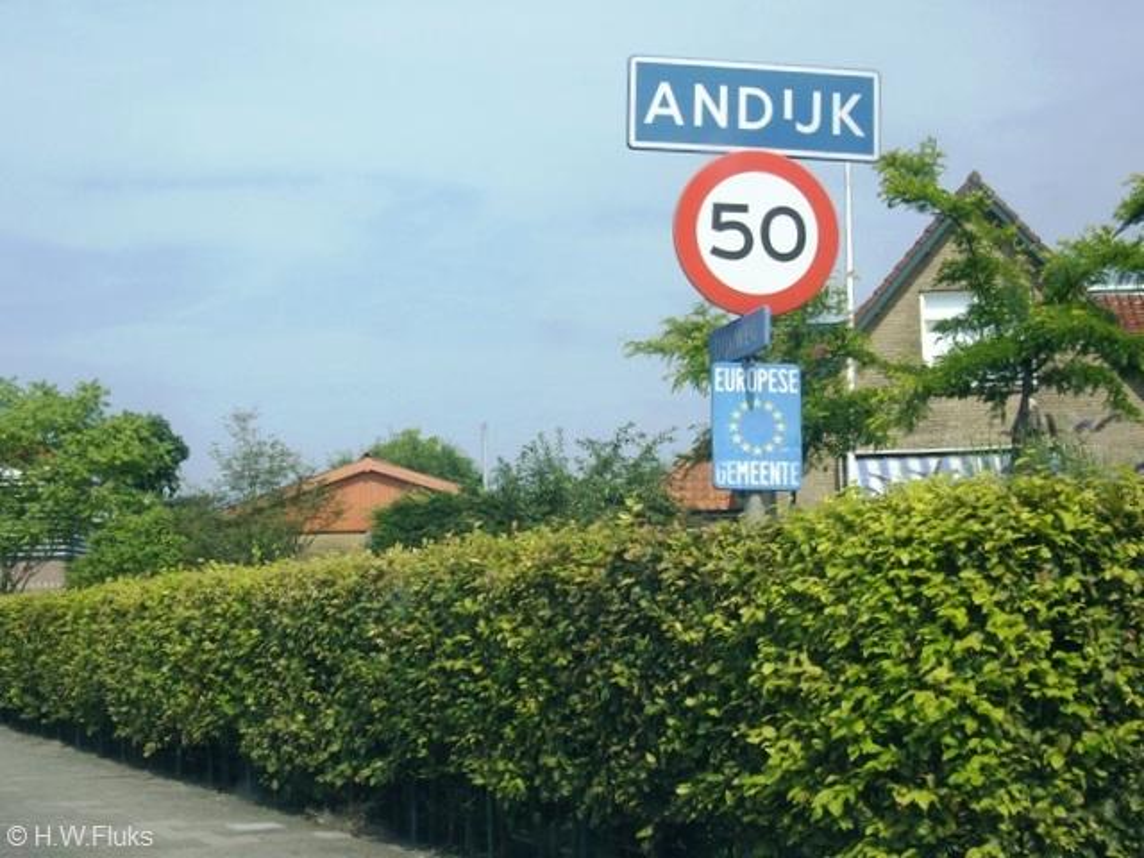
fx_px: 1256
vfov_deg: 37.7
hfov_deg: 49.0
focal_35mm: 38
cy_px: 429
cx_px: 572
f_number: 2.8
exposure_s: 1/1000
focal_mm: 7.9
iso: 64
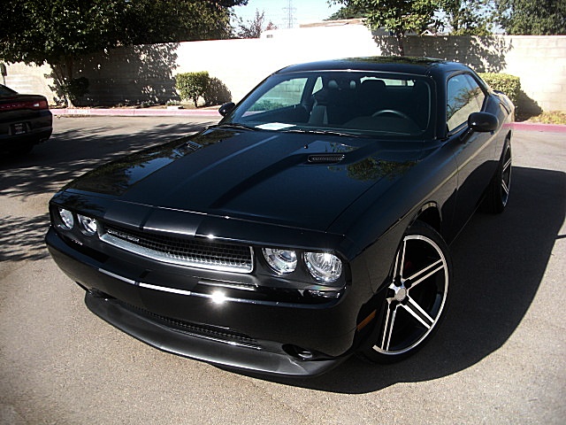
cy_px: 212
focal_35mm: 36
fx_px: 589
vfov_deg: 39.7
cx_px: 283
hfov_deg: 51.4
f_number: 2.8
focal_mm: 6.3
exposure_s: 1/320
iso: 50
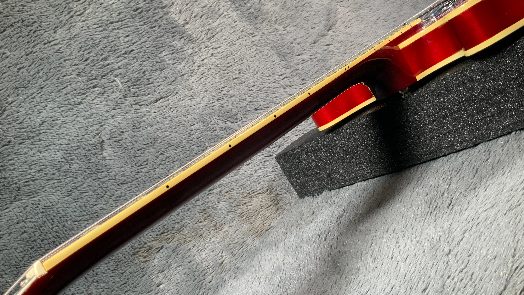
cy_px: 151
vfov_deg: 36.7
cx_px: 259
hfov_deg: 61.0
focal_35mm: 32
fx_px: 445
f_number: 1.8
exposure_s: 1/78
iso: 64
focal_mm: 3
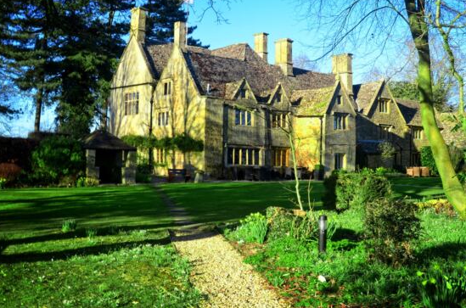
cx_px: 252
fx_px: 542
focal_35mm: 42
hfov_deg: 46.5
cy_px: 129
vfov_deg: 31.7
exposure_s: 1/25
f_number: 16
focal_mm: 24
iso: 100
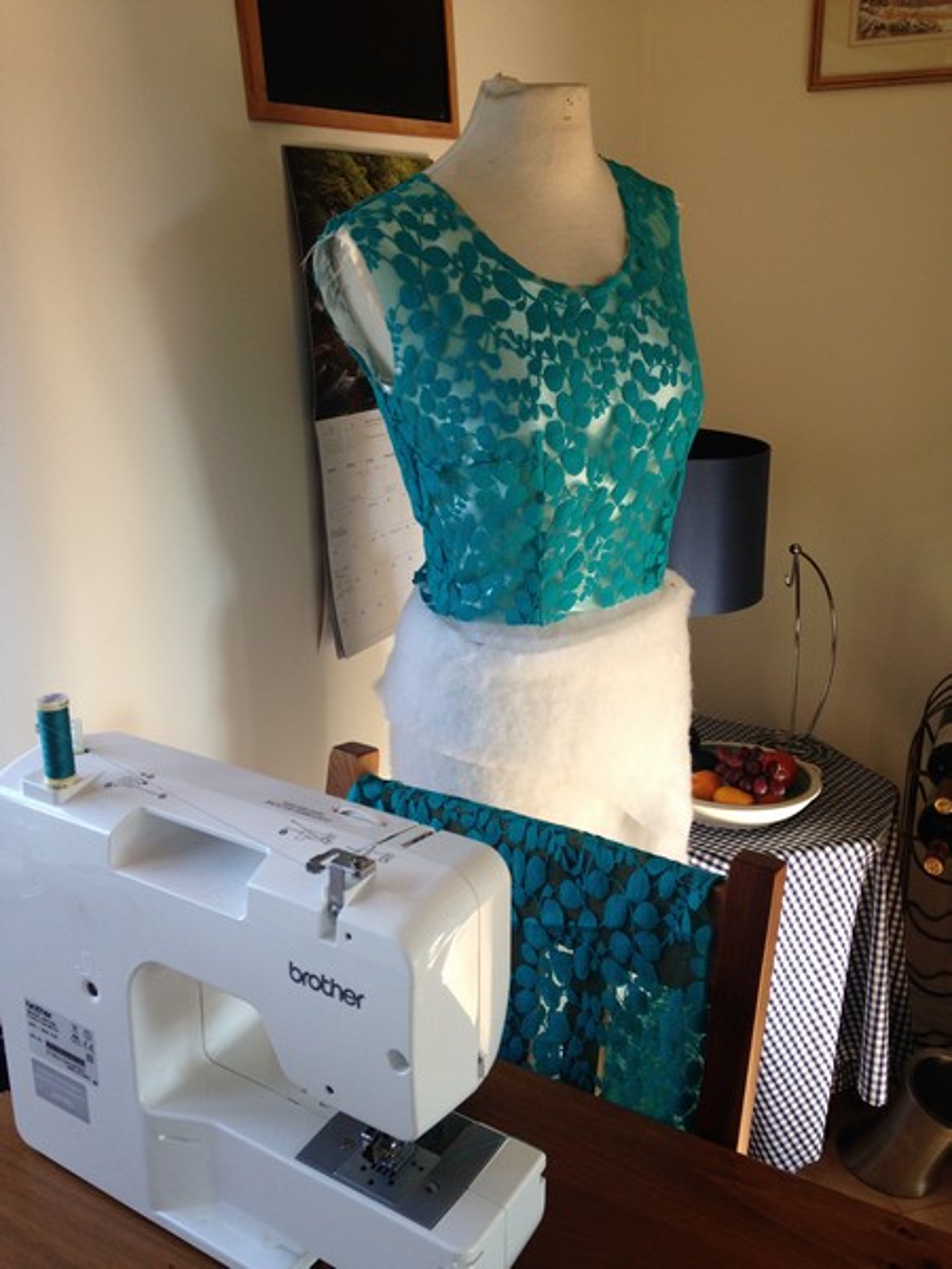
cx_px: 476
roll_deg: -1.3
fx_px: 1210
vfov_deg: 55.4
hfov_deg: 42.9
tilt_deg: -19.2
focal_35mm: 33
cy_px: 634
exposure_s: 1/60
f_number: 2.4
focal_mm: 4.12
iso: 50
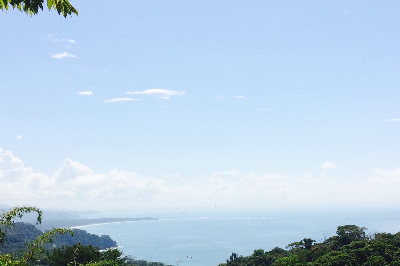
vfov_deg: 24.3
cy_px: 208
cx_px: 207
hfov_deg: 36.2
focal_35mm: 55
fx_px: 611
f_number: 2.2
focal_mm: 4.12
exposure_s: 1/4566
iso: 40
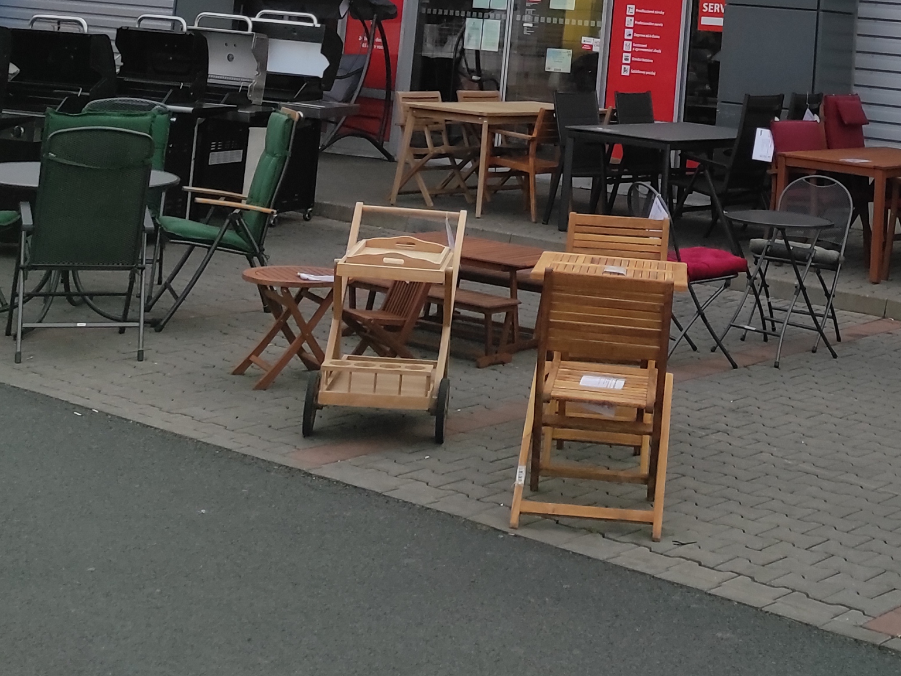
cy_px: -182
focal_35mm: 65
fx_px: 1692
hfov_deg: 29.4
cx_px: 672
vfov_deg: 20.7
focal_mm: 5.43
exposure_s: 1/4263
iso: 100
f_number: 1.89
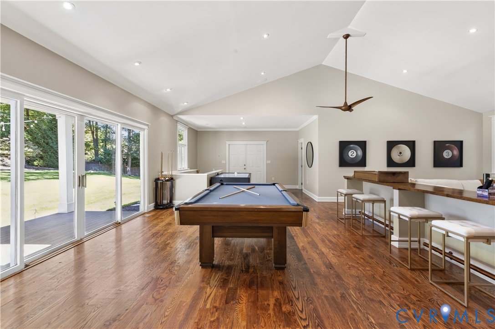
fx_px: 220
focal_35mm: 16
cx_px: 248
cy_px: 164
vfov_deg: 73.7
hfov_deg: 96.8
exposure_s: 1/4
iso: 1250
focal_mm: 16
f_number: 9
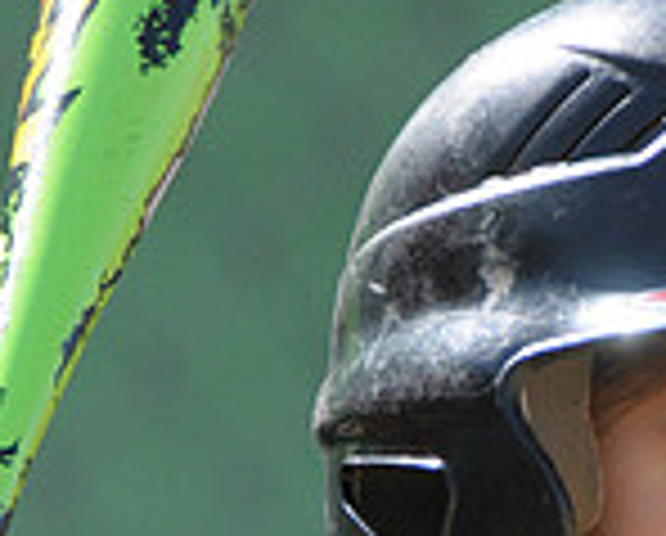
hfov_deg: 1.1
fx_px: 35866
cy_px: 1022
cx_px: 628
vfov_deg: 0.9
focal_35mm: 1816
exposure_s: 1/2000
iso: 640
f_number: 4
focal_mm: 330
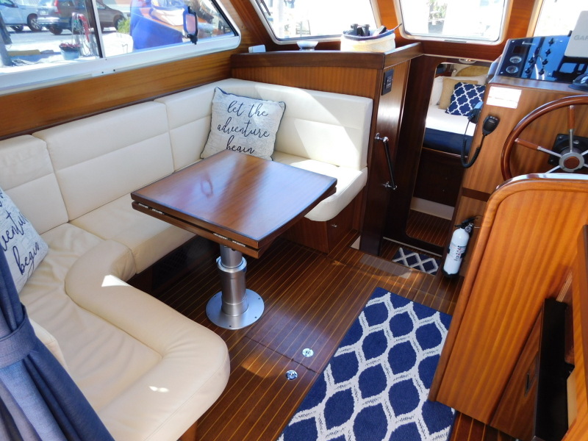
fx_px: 391
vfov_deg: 58.9
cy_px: 220
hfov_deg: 73.9
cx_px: 294
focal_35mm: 23
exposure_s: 1/50
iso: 125
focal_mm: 4
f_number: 3
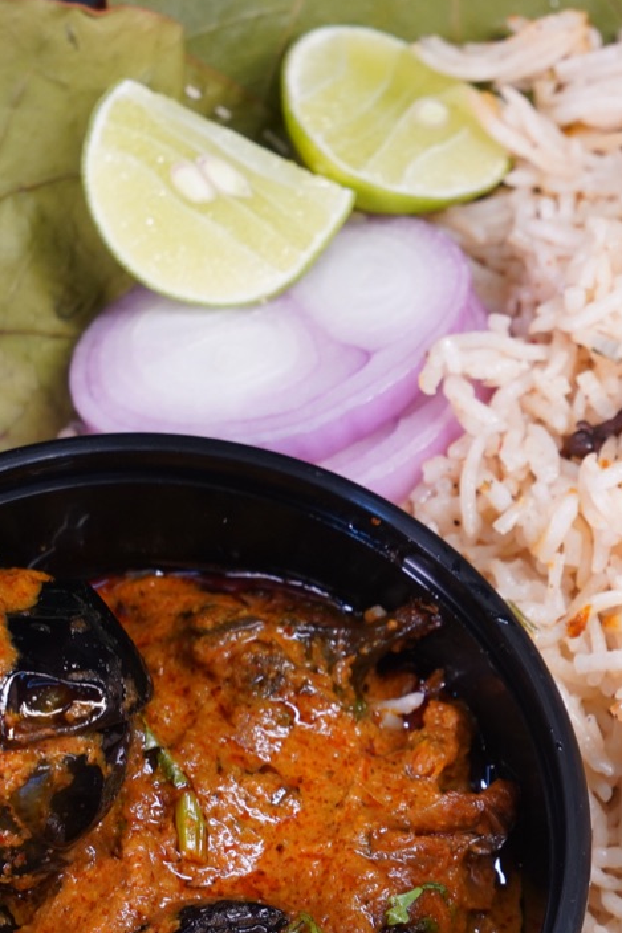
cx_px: 788
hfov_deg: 6.8
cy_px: 663
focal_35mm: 199
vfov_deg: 10.3
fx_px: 5160
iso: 800
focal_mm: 70
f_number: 8
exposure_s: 1/125
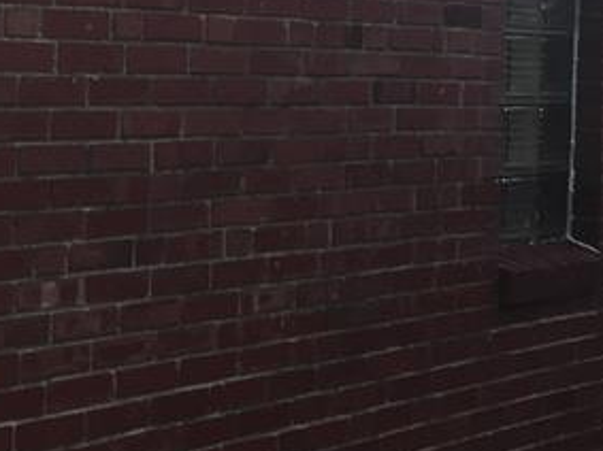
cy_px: 40
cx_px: 72
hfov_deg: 18.5
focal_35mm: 105
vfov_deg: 13.9
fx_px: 1828
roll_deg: -1.1
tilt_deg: -1.1
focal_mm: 4.15
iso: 50
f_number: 2.2
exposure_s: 1/120
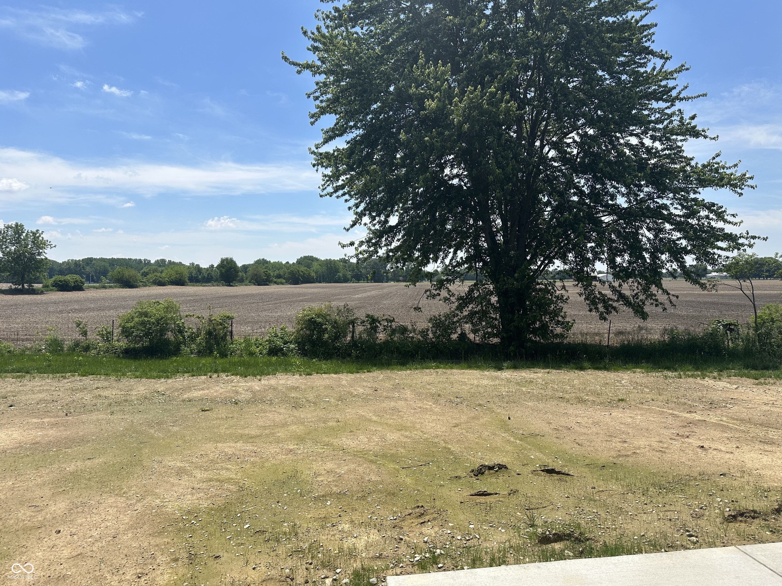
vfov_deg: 56.8
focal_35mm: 24
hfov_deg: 71.6
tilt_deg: -1.0
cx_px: 391
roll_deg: +0.6
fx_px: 542
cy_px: 293
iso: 80
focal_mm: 6.86
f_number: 1.78
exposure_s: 1/6211
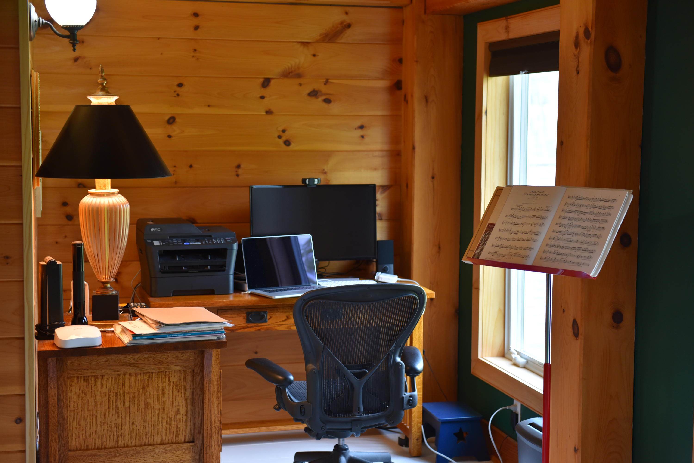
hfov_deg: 33.4
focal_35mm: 60
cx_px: 347
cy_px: 232
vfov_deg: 22.6
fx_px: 1157
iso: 800
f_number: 3.2
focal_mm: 60
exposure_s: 1/160
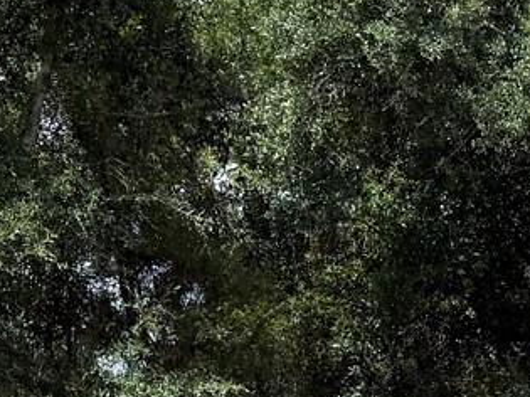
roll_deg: -1.2
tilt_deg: -2.4
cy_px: 772
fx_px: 1867
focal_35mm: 122
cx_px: 609
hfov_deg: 15.6
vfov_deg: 11.1
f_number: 1.78
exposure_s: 1/2801
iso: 80
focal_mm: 6.76
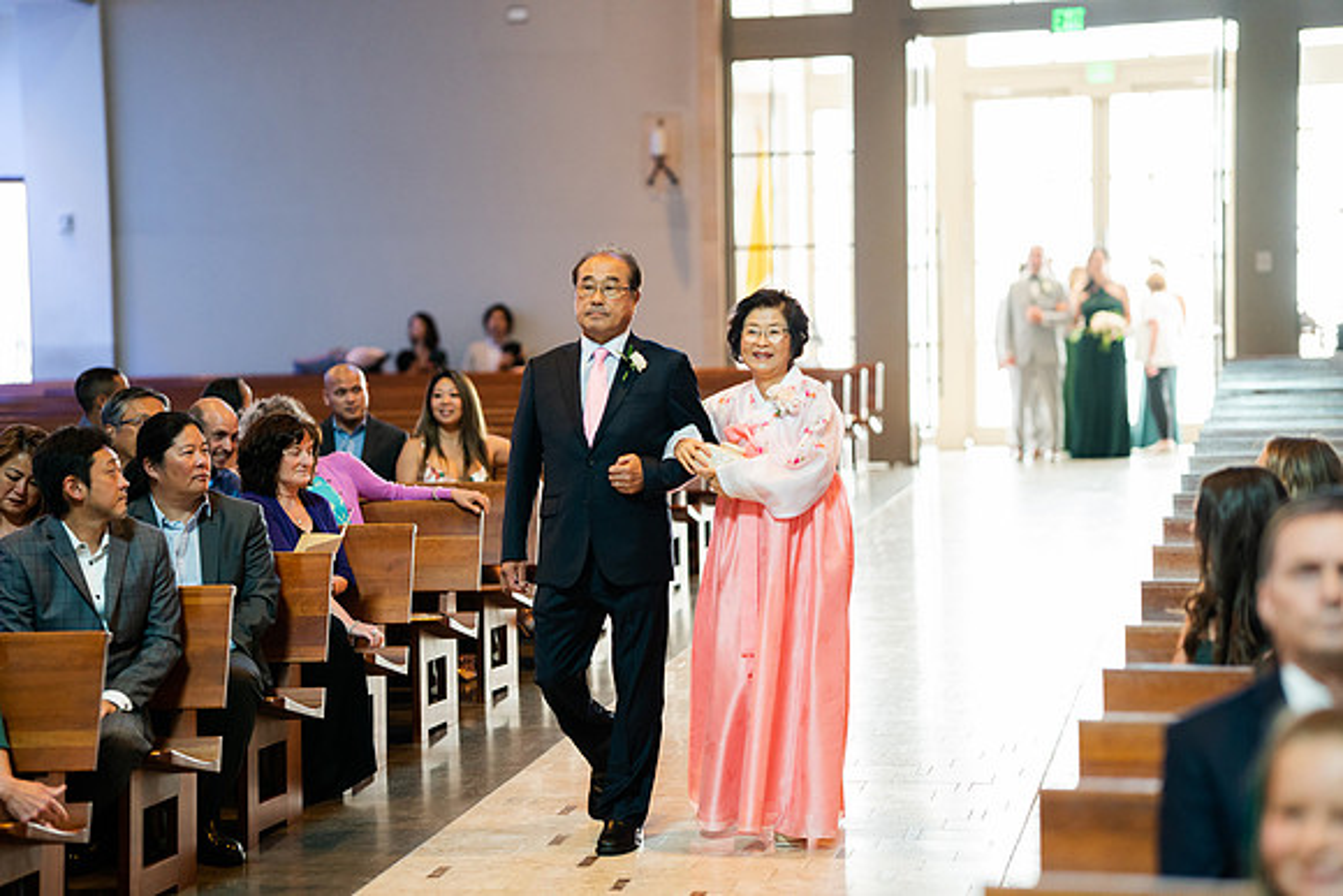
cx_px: 672
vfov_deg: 16.1
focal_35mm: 85
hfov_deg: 23.9
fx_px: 3172
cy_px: 448
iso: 2000
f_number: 1.8
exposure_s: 1/200
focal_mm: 85
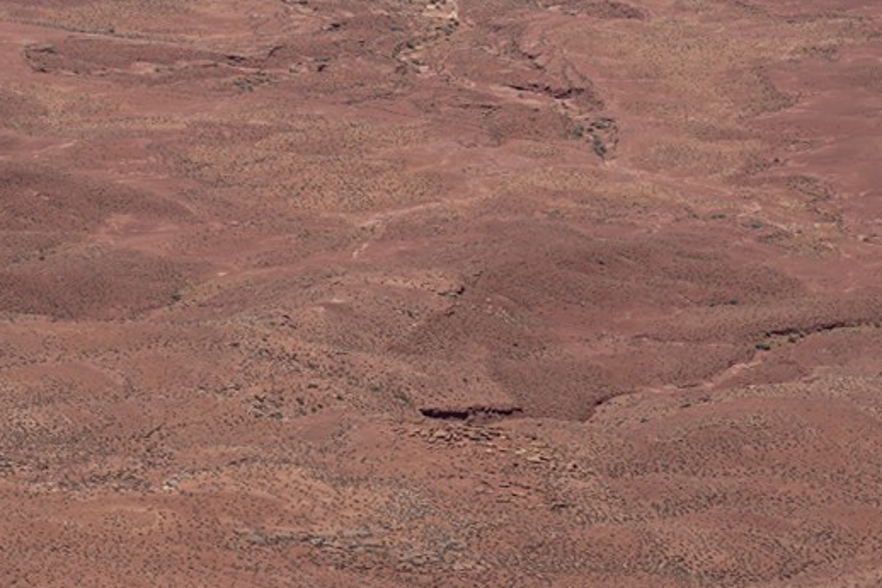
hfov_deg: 10.4
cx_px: 104
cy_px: -412
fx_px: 4825
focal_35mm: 197
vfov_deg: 6.8
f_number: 14
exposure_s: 1/100
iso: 100
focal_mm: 51
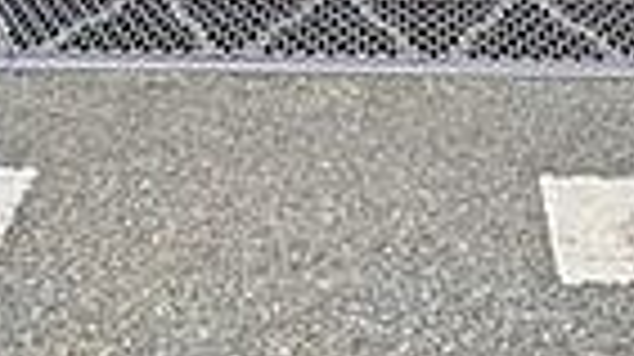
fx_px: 1125
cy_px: -381
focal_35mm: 67
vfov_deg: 14.5
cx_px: 391
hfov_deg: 31.3
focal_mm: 1.83
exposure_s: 1/2294
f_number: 2.2
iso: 51
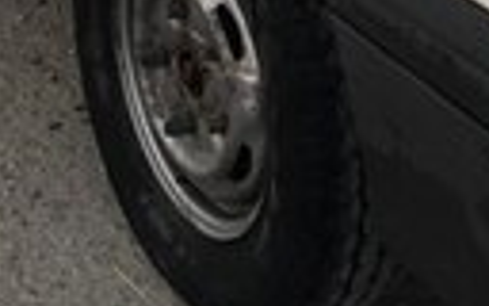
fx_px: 1586
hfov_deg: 17.5
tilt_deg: -8.6
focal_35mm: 119
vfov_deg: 9.2
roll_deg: +0.4
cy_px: -562
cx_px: 210
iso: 25
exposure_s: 1/147
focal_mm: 4.15
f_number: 2.2
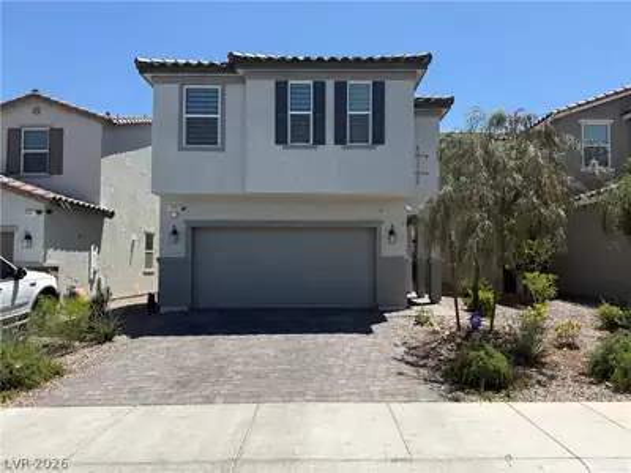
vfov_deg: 56.8
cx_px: 316
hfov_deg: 71.6
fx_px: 437
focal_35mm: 24
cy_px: 236
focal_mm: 6.76
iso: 80
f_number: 1.78
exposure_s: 1/4167
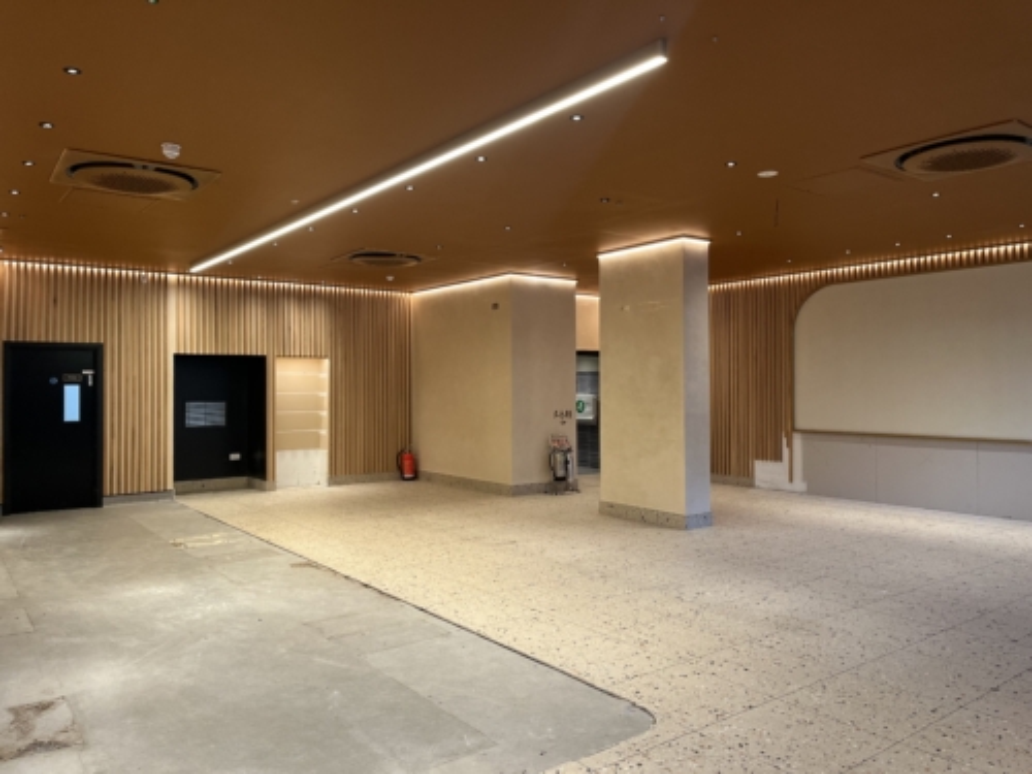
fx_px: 775
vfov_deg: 53.1
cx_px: 516
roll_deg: +0.9
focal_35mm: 26
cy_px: 387
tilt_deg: +0.1
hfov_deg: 67.3
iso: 100
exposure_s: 1/100
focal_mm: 5.1
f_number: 1.6
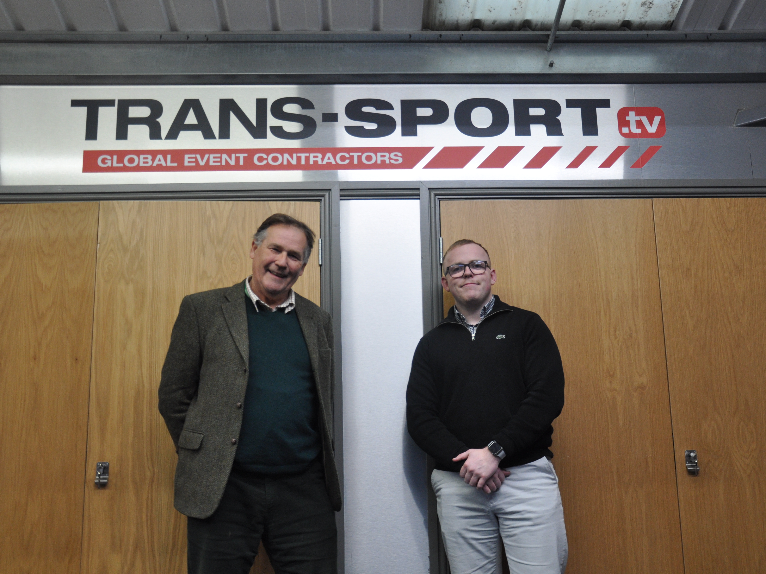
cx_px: 394
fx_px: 885
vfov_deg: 36.0
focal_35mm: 40
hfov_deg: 46.8
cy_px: 289
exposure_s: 1/60
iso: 720
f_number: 4
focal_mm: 24
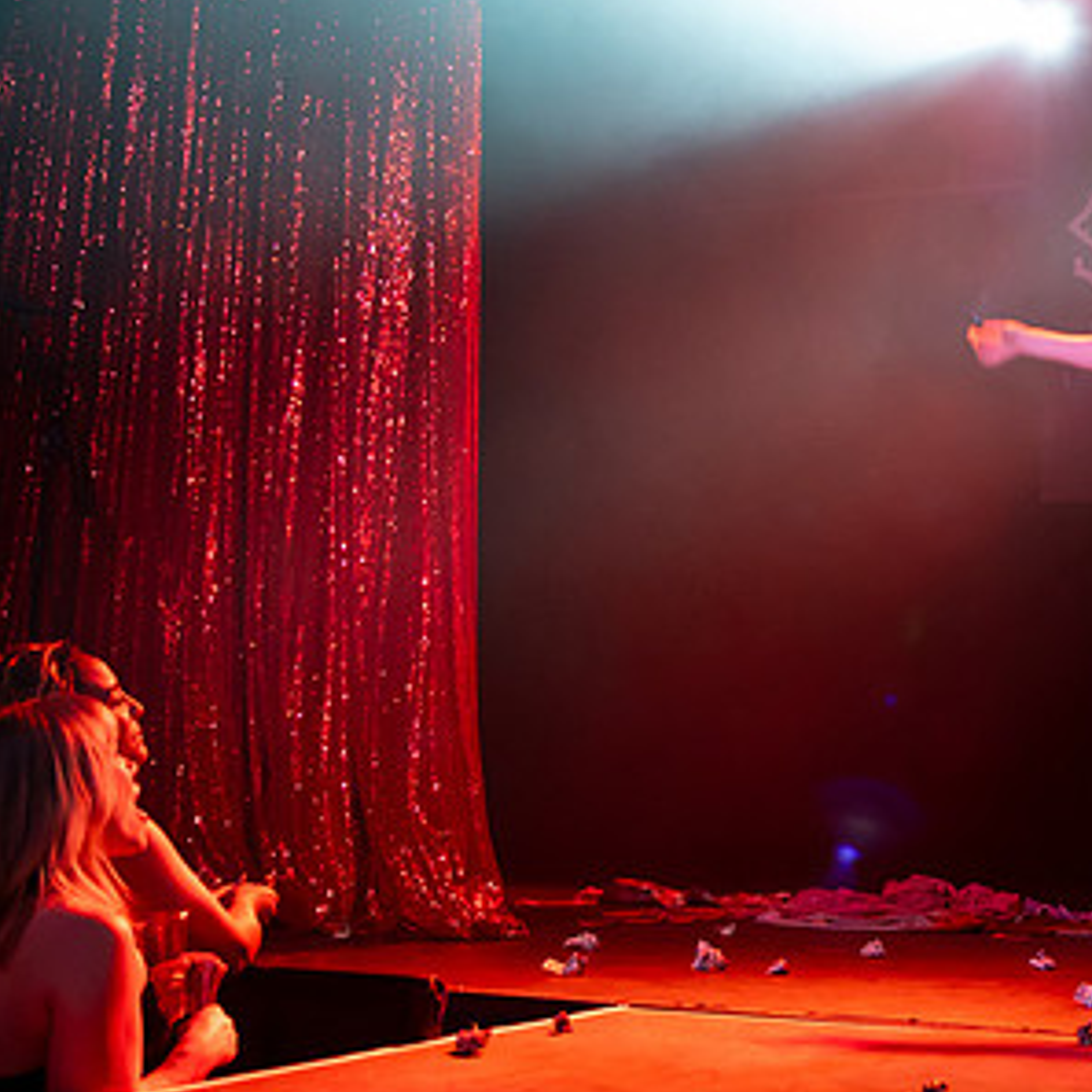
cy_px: 432
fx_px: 2284
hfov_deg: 26.2
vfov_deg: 26.8
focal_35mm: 64
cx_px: 940
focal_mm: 30
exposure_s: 1/160
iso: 4000
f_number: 4
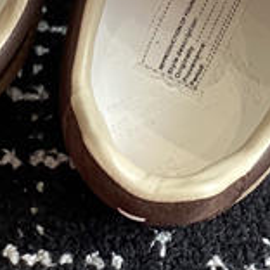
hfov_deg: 6.9
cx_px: 185
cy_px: -414
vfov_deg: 6.5
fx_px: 2250
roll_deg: -16.8
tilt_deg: -44.8
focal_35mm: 255
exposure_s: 1/122
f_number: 2
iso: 32
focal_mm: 6
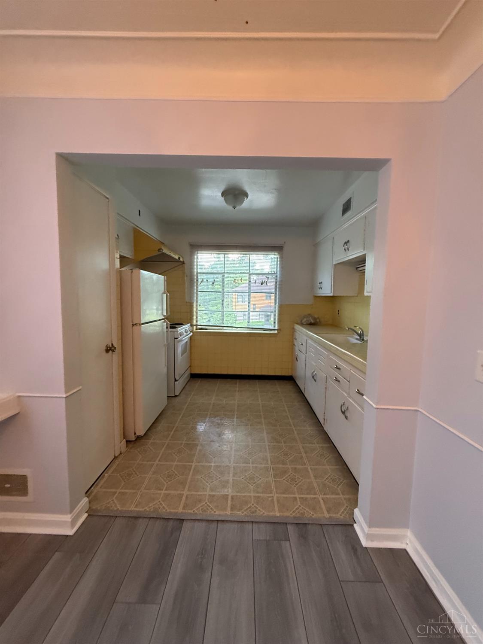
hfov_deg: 85.7
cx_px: 242
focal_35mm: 14
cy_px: 322
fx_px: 260
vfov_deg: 102.1
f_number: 2.2
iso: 500
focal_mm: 2.22
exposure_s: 1/120
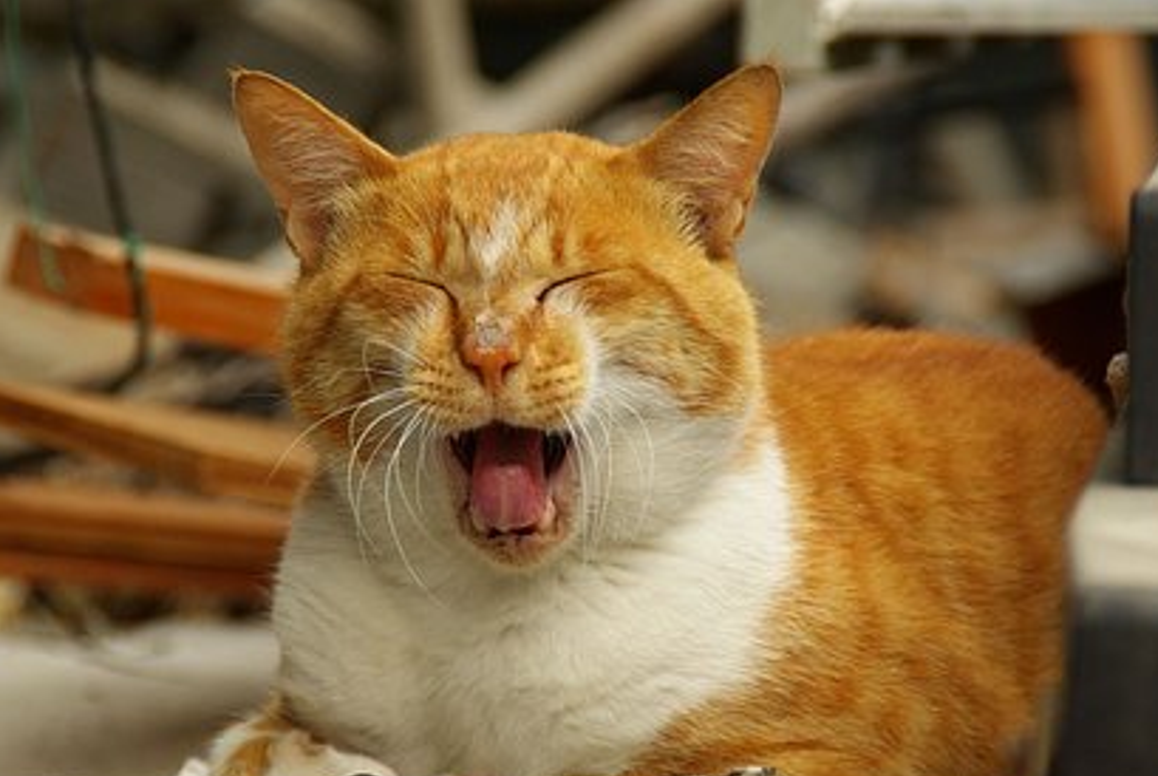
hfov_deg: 7.4
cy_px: 483
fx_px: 8955
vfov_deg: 5.0
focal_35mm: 278
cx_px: 518
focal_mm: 148
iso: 200
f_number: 6.3
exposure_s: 1/125
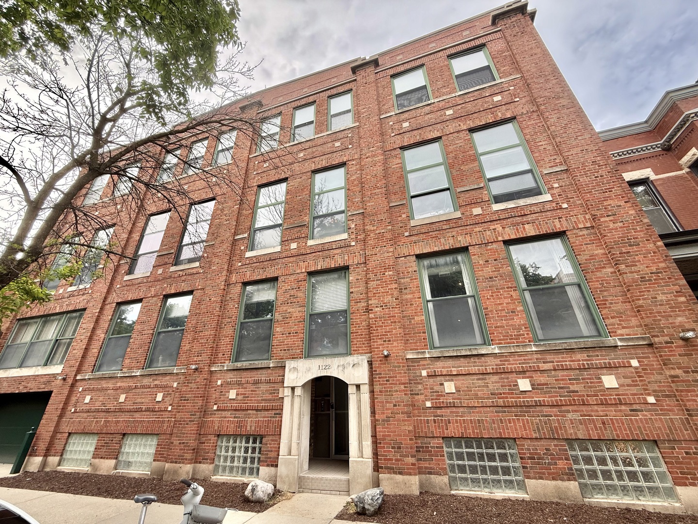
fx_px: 282
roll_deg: +0.6
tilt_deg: +27.2
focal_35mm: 14
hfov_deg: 102.1
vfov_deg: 85.7
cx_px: 349
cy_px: 262
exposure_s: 1/192
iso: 50
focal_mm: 2.22
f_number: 2.2
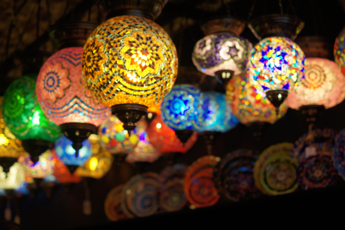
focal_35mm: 75
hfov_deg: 27.0
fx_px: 718
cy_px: 115
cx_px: 172
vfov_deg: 18.2
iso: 200
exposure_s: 1/160
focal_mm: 50
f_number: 2.5
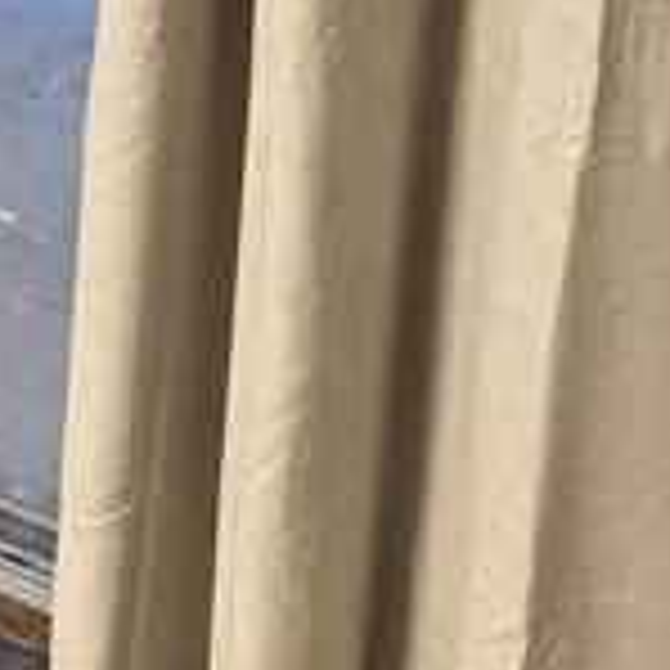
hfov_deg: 16.8
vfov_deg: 16.1
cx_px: -292
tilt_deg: -14.8
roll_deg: +0.1
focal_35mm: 95
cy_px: -452
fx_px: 2080
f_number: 1.78
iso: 640
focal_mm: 6.76
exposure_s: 1/60
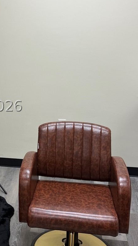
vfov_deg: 39.1
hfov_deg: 21.9
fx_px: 345
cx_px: 4
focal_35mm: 53
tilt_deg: -13.2
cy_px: 106
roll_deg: +1.0
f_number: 1.78
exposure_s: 1/120
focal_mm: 6.76
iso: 80
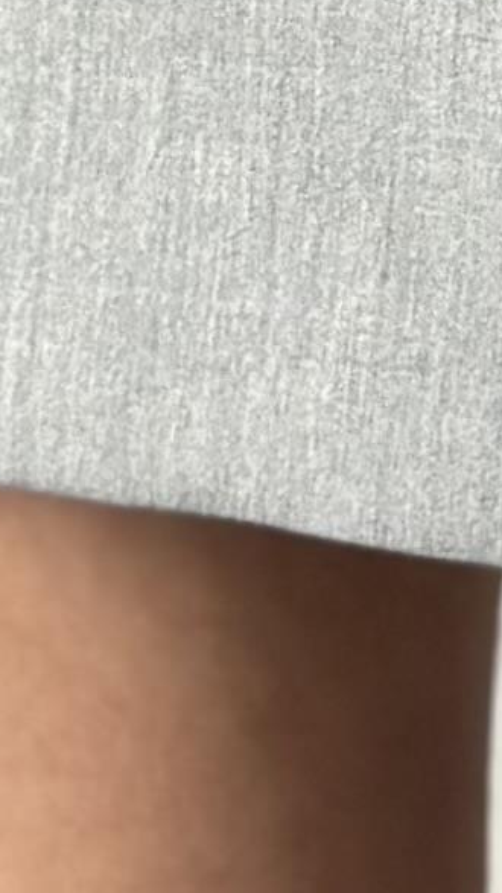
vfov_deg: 5.5
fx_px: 8499
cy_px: -2089
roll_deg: +0.0
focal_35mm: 359
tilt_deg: -2.3
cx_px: 913
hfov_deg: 3.4
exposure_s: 1/121
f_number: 1.78
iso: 125
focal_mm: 6.86
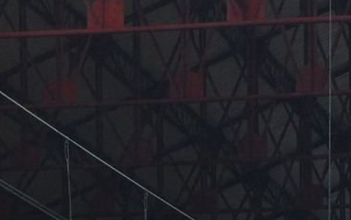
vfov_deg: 3.4
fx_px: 3645
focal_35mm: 381
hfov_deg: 5.5
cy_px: 609
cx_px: 230
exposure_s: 1/125
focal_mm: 48
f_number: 5.6
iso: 200
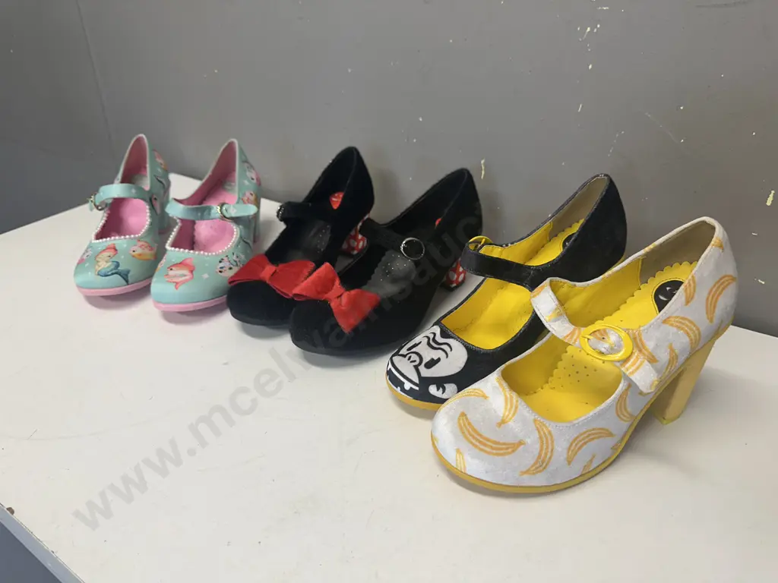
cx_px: 389
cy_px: 292
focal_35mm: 24
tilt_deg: -30.4
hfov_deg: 71.6
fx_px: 539
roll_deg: +0.3
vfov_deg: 56.8
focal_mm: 6.86
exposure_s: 1/100
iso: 100
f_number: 1.78
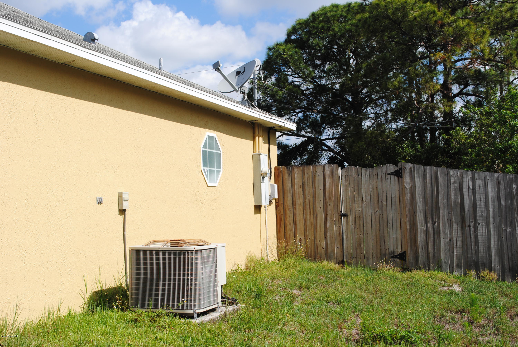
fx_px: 691
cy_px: 174
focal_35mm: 48
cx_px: 259
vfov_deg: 28.1
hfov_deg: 41.1
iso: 100
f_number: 10
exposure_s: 1/200
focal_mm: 32
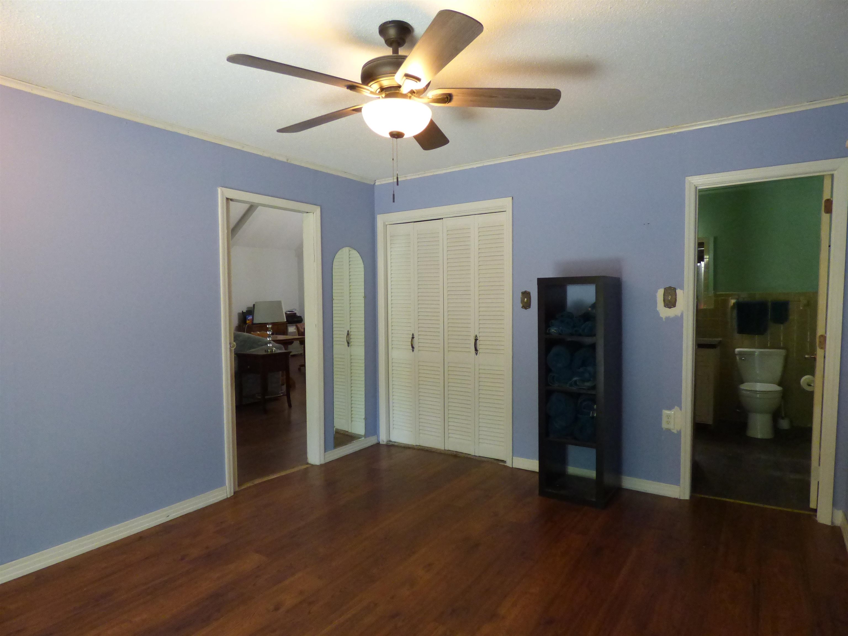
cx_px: 424
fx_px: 490
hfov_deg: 81.7
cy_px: 318
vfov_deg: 66.0
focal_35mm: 20
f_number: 2.8
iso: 800
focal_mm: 3.58
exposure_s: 1/125
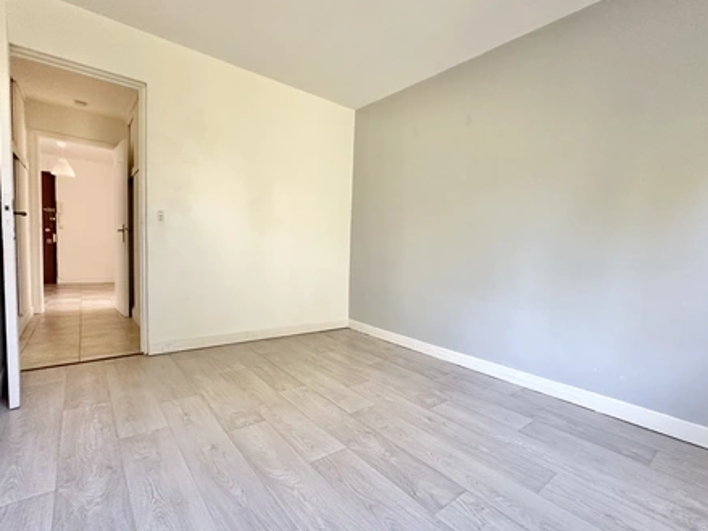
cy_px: 274
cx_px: 399
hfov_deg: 90.6
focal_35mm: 17
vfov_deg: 74.7
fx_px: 348
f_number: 2.2
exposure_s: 1/73
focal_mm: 2.22
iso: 320
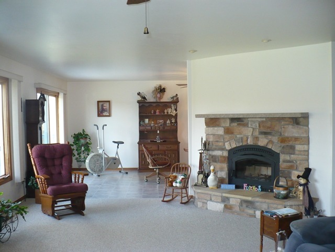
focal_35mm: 37
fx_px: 358
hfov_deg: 50.1
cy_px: 126
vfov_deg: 38.7
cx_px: 168
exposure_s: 1/30
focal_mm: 6.1
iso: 200
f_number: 2.8
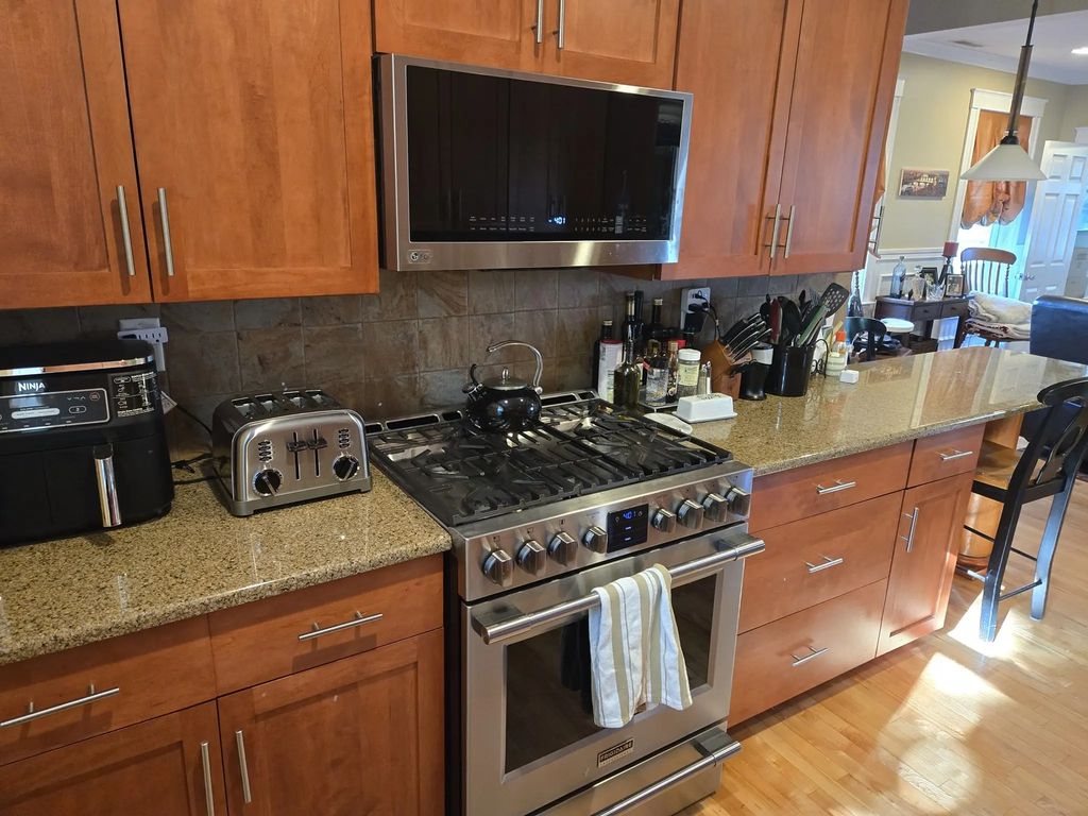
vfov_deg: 58.9
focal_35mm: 23
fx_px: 723
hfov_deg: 73.9
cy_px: 408
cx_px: 544
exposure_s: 1/60
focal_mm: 5.4
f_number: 1.8
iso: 640
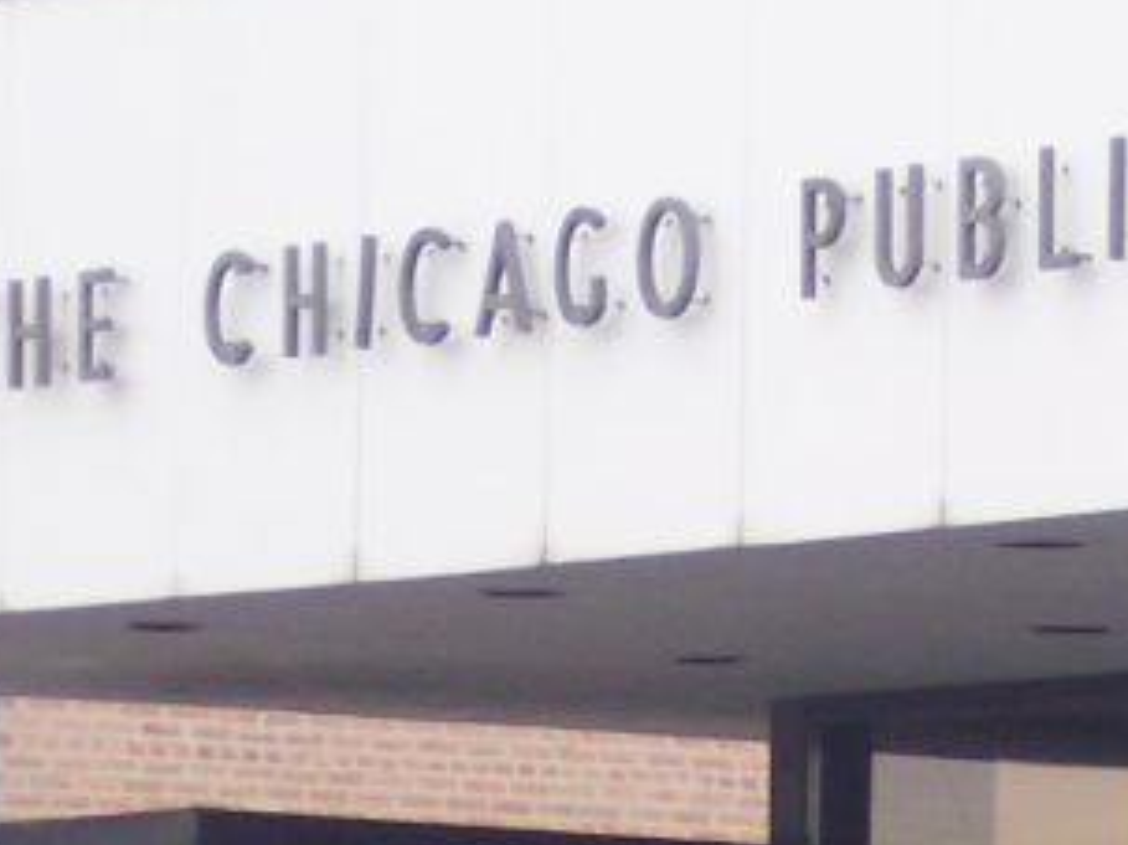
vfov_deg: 3.1
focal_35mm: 481
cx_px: 1638
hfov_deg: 4.1
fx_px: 15668
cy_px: 1325
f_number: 4.8
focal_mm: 24
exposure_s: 1/180
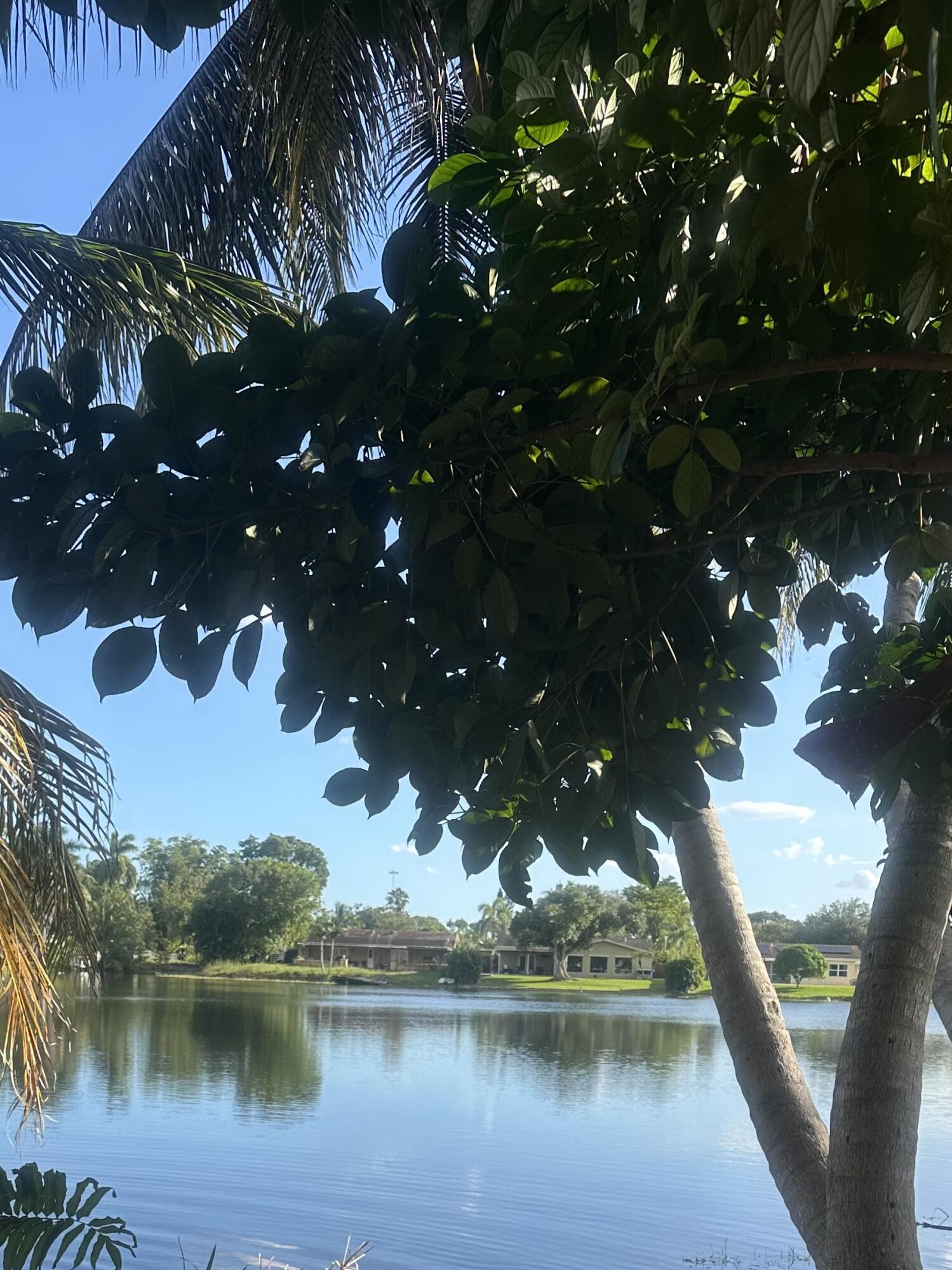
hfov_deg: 56.8
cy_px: 635
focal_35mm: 24
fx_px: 880
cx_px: 476
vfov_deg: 71.6
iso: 80
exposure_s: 1/1587
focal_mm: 6.86
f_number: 1.78
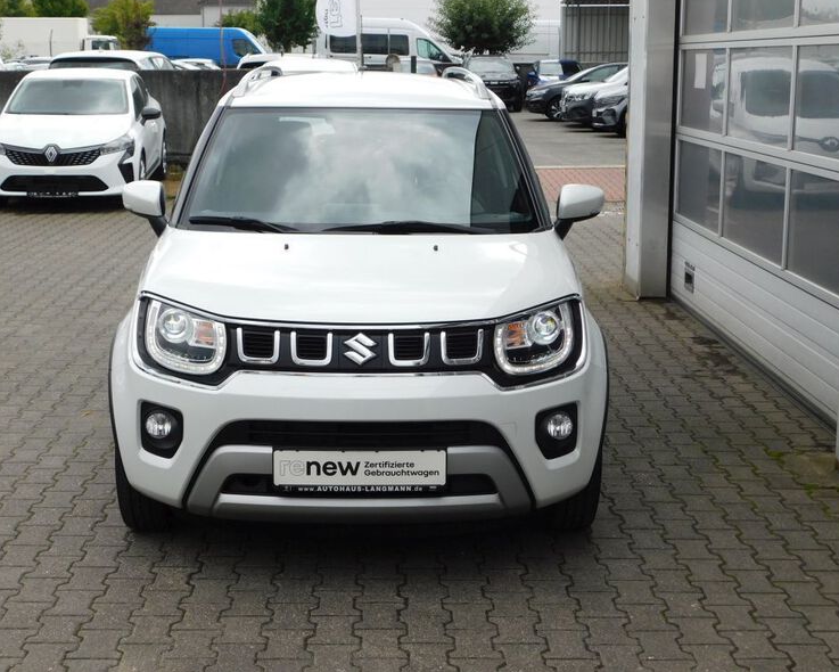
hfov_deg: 34.7
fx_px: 1341
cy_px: 333
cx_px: 400
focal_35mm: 54
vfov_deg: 28.1
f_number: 3.8
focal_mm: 9
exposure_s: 1/640
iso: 125
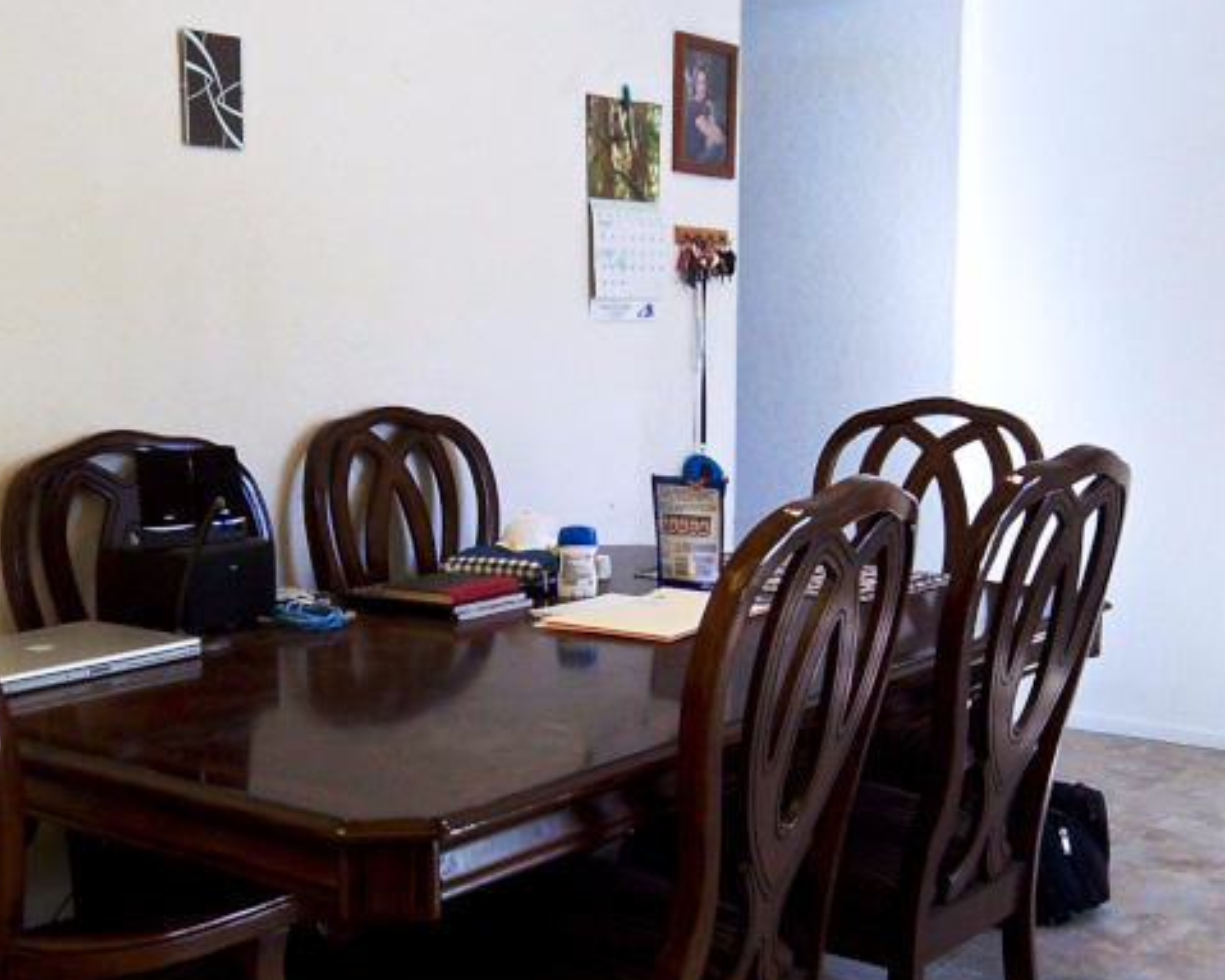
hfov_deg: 38.7
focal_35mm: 48
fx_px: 1740
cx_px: 532
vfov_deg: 31.4
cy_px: 565
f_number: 2.8
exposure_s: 1/30
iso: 100
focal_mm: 3.8
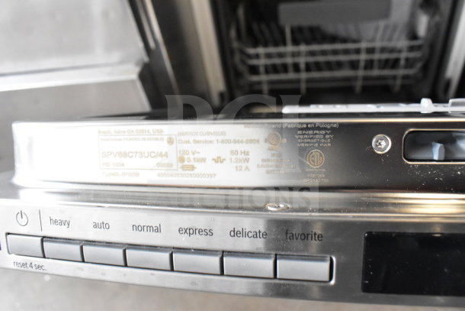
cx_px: 232
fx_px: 349
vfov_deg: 48.0
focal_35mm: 27
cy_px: 156
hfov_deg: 67.4
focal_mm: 18
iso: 6400
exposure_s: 1/200
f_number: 7.1
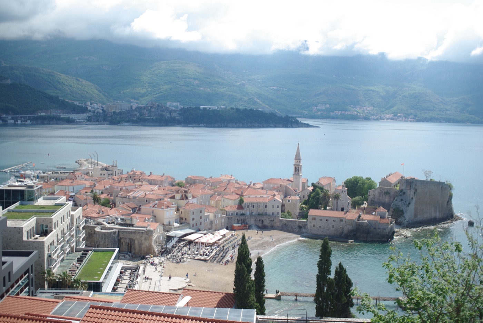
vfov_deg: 29.9
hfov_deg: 43.6
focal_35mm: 45
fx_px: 604
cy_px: 162
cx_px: 242
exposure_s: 1/4000
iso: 100
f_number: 1.4
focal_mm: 30
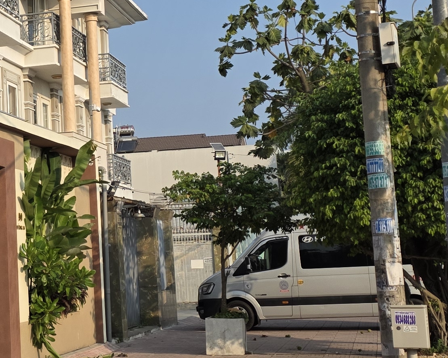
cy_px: 84
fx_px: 1074
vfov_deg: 18.8
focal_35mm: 81
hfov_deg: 22.8
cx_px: 26
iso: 80
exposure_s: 1/5958
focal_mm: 6.3
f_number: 1.7
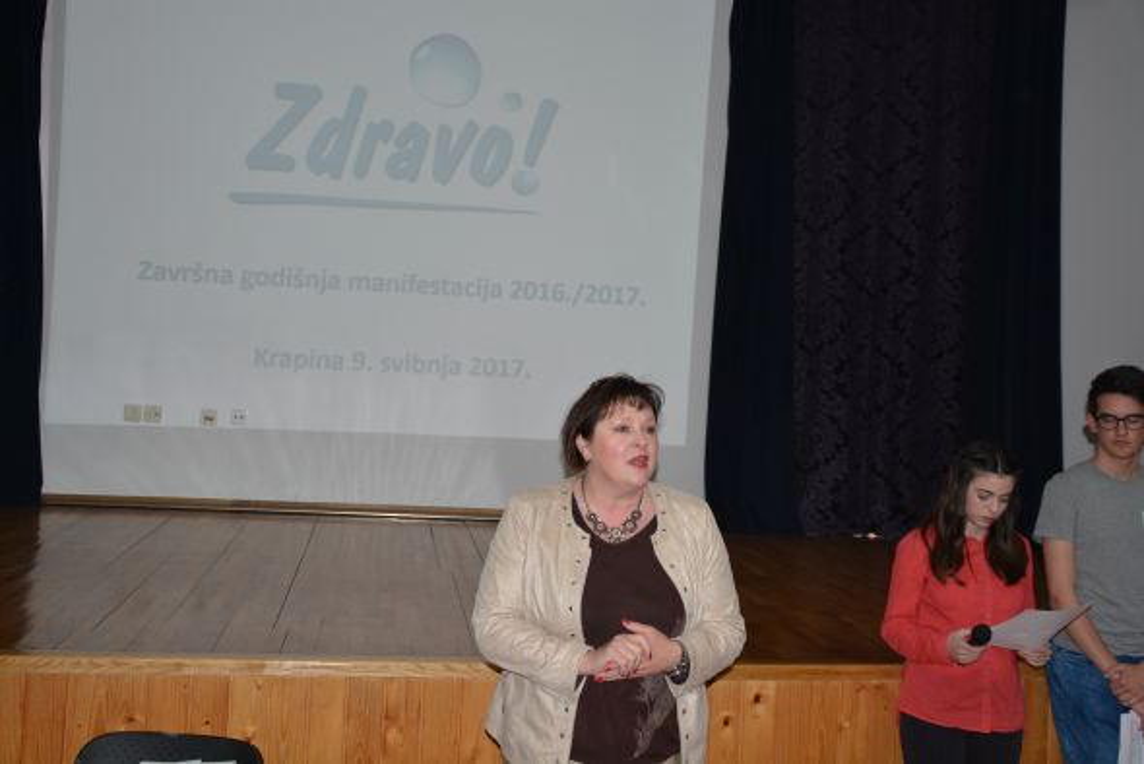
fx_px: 1621
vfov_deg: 26.5
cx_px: 572
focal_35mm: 51
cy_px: 382
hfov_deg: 38.9
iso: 640
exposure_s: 1/200
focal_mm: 34
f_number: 4.2
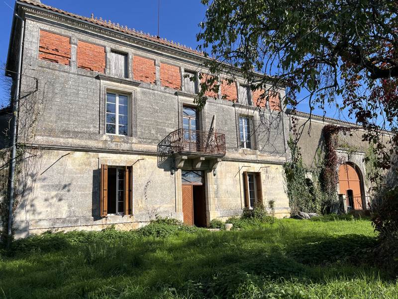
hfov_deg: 67.3
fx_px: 299
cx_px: 199
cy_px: 150
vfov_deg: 53.1
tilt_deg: +12.8
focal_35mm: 26
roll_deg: +2.9
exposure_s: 1/3745
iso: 50
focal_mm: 5.1
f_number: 1.6
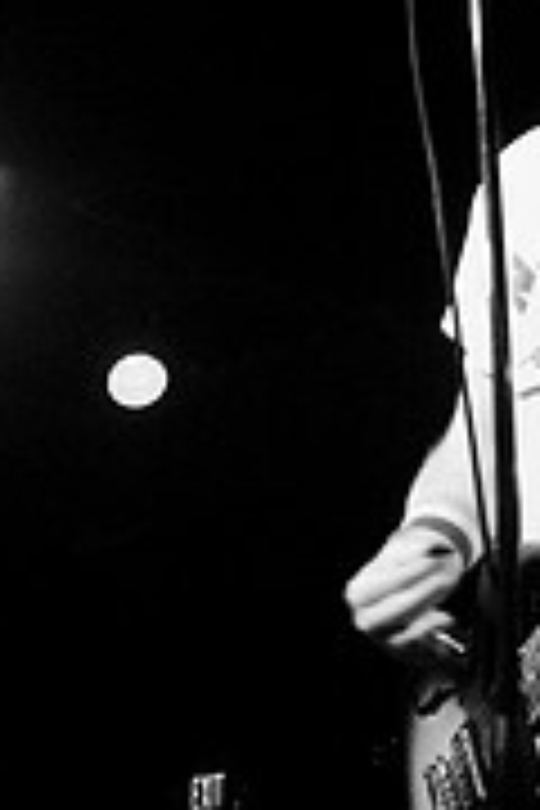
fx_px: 1687
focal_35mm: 75
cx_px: 286
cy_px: 414
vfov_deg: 27.0
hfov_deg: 18.2
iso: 800
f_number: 2.8
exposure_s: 1/40
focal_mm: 20
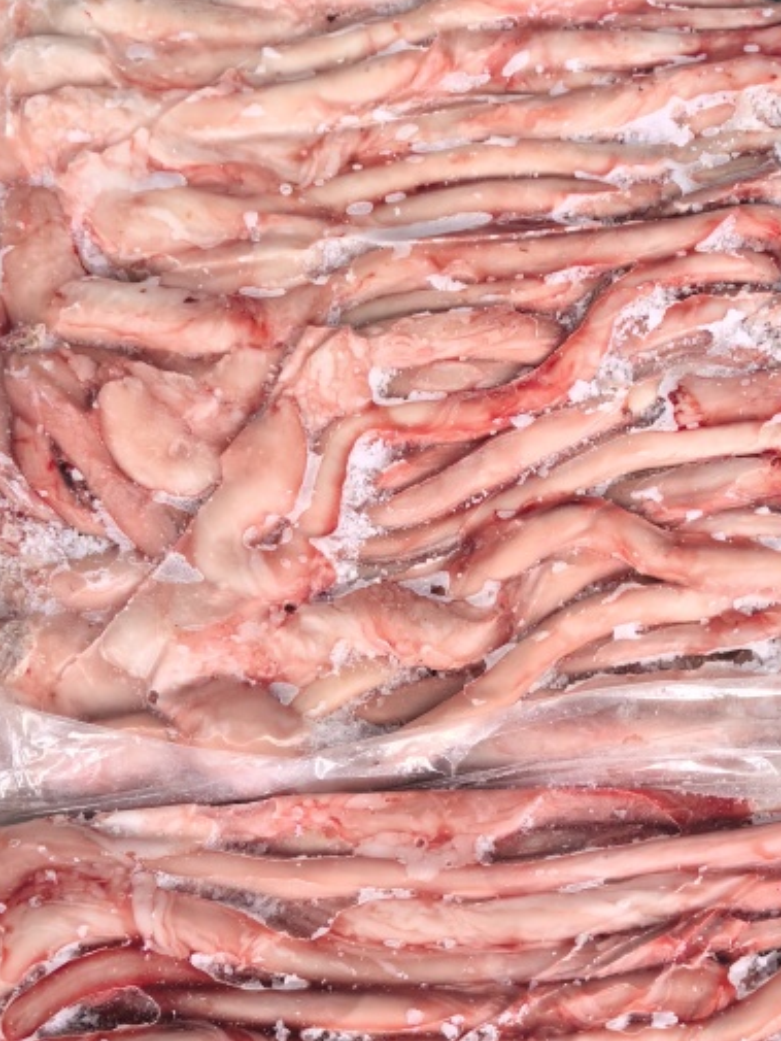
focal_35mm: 57
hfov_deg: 25.4
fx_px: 1714
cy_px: 826
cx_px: 575
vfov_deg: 32.9
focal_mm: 5.75
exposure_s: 1/100
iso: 400
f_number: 4
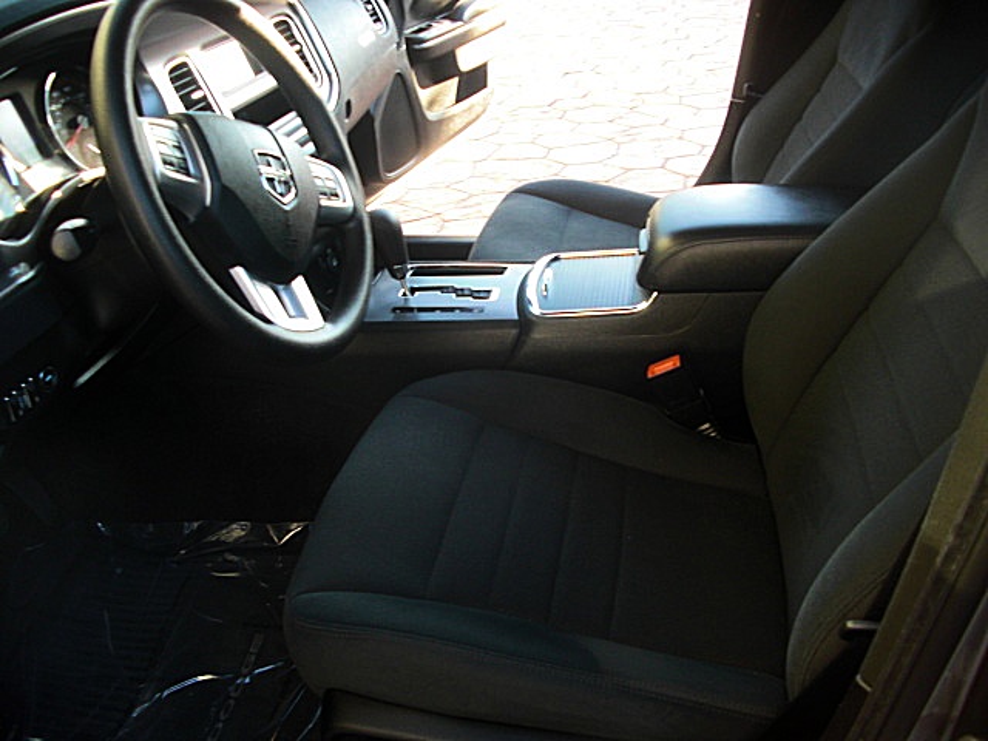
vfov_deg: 39.7
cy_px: 370
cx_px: 494
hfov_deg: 51.4
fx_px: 1028
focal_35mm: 36
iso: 100
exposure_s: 1/60
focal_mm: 6.3
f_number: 2.8
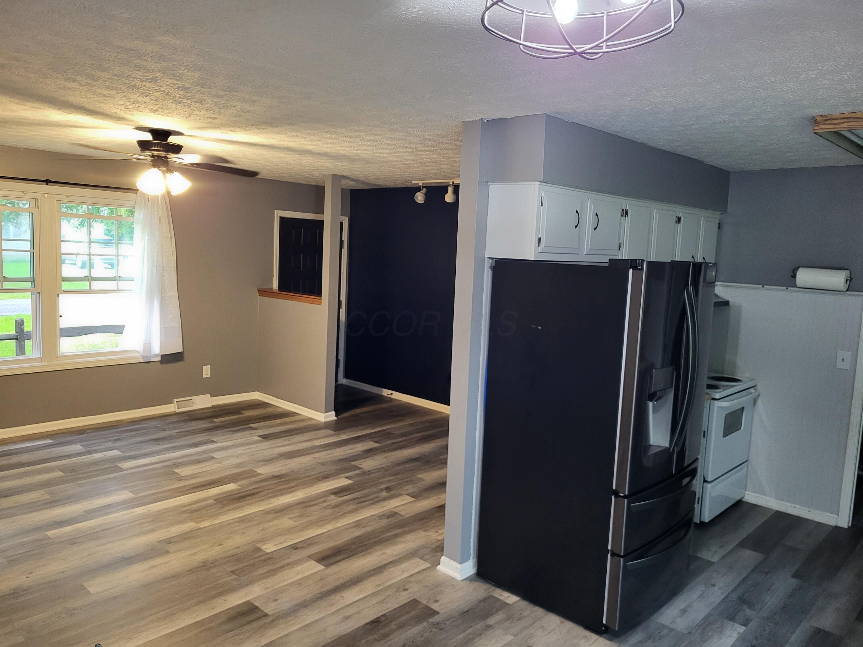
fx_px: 648
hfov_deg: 67.3
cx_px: 432
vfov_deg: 53.1
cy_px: 324
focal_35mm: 26
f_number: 1.8
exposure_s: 1/40
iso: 400
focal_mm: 5.4
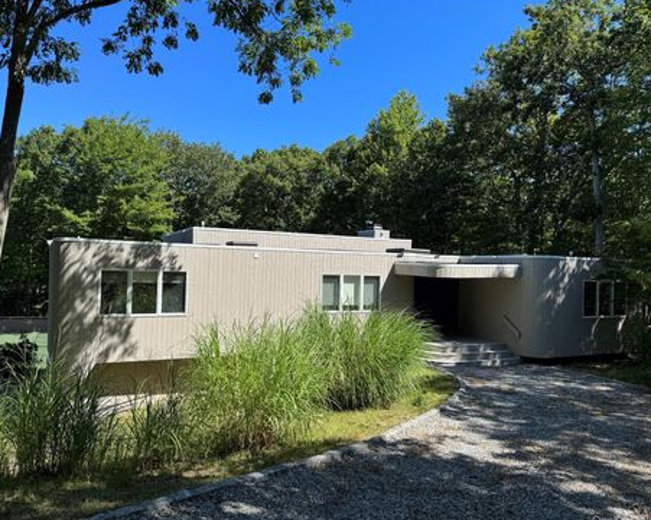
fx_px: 501
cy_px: 258
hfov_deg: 66.0
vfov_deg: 54.9
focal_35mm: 26
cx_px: 303
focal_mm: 6.76
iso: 80
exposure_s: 1/2604
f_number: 1.78
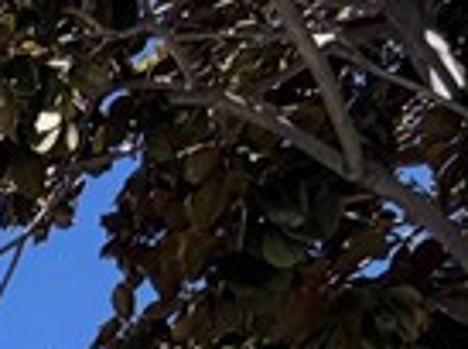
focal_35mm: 105
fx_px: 1416
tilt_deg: +12.0
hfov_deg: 14.2
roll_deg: -1.3
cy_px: 1167
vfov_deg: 9.5
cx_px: -584
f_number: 2.2
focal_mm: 2.22
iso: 25
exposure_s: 1/770
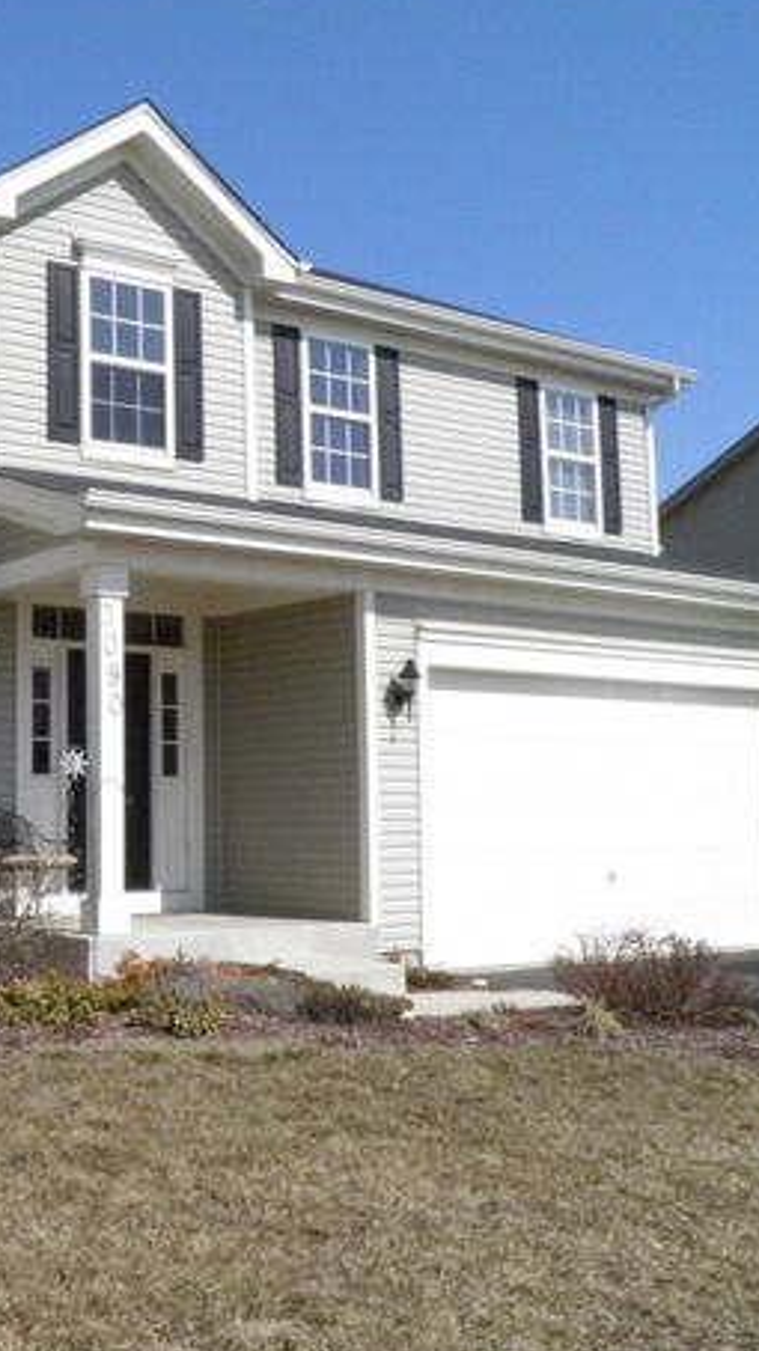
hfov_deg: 26.1
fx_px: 1540
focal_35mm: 43
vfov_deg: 47.4
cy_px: 676
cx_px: -18
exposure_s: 1/1600
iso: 400
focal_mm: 4.9
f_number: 8
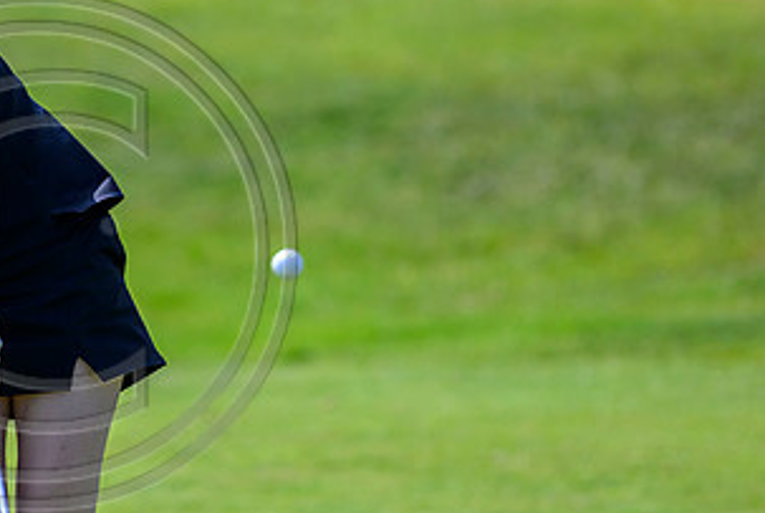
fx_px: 21068
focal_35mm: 990
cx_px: -180
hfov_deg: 2.1
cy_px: 109
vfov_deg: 1.4
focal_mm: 400
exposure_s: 1/3200
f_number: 4
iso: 500
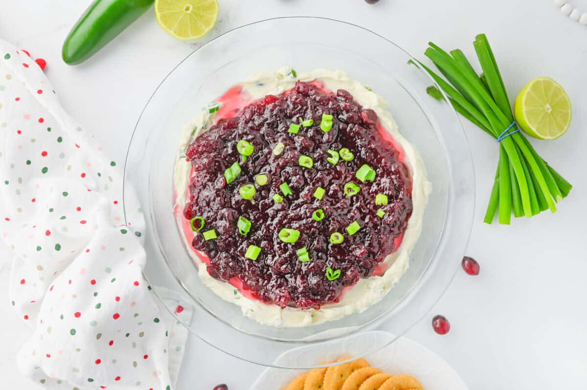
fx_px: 815
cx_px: 294
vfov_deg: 26.9
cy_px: 195
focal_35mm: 50
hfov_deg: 39.6
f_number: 7.1
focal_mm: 50
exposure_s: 1/100
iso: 400
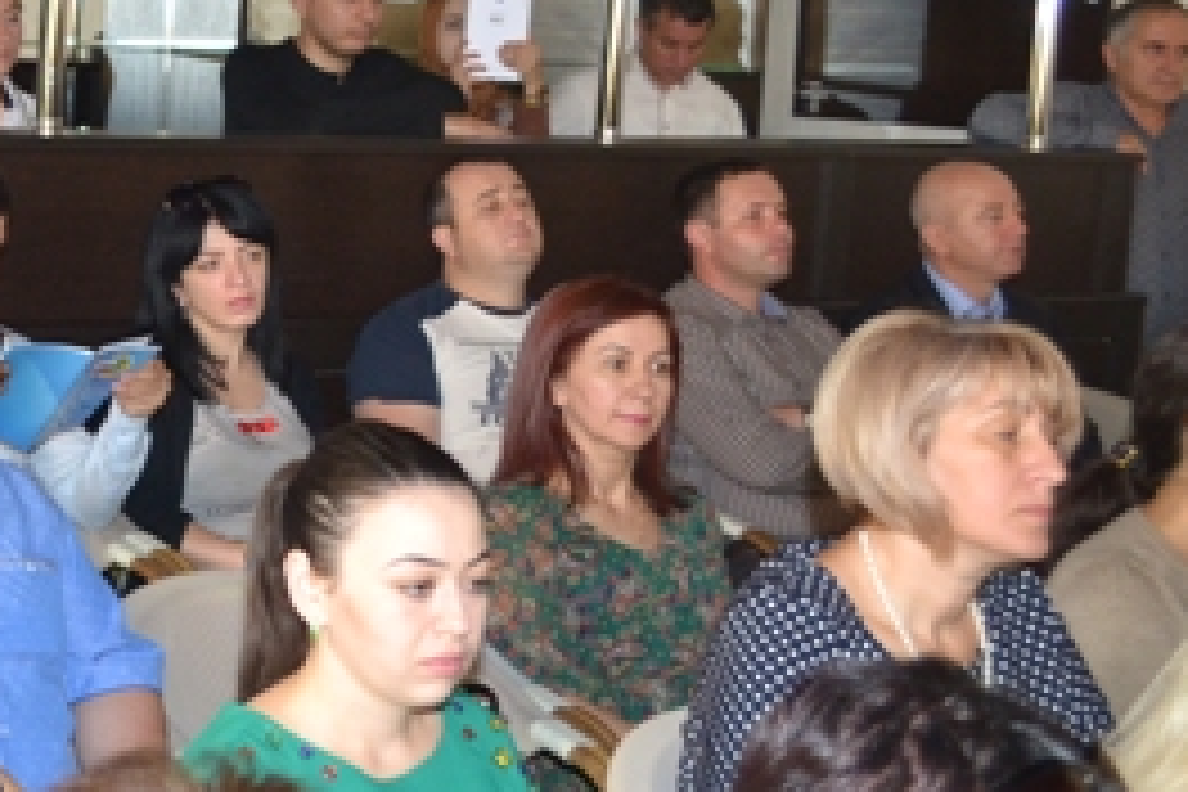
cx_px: -340
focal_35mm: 80
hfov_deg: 22.7
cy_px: 176
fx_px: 2640
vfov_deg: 16.9
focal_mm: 18
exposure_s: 1/30
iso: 800
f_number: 4
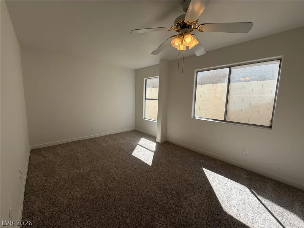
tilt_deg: -8.9
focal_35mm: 14
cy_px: 114
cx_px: 152
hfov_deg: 102.1
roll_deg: -0.6
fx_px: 123
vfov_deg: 85.7
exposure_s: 1/502
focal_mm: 2.22
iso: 50
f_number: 2.2
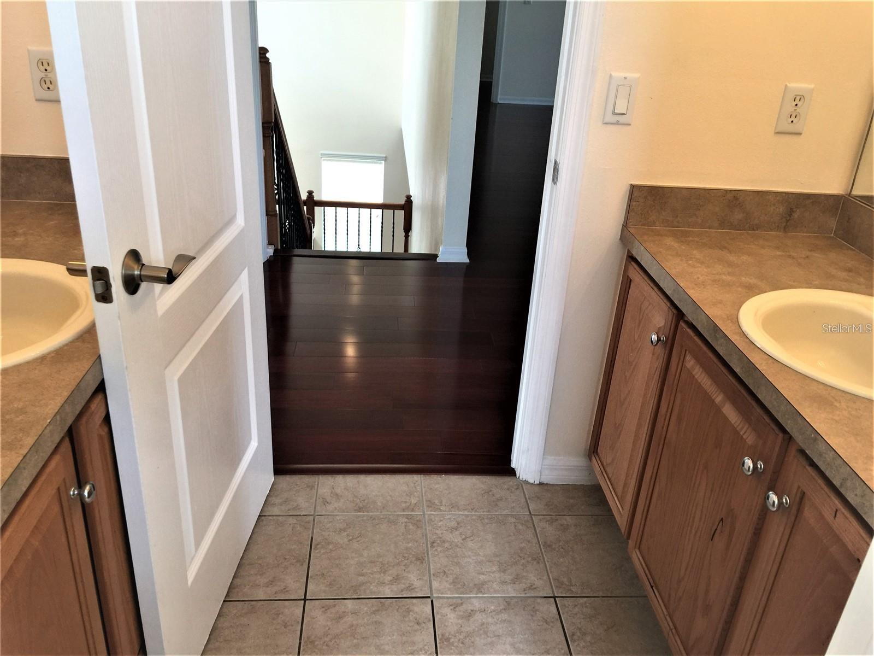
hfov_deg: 61.7
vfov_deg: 48.2
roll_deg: -5.1
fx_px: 732
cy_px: 328
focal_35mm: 29
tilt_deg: -26.2
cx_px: 437
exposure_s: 1/33
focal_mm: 4.15
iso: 40
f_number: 2.2
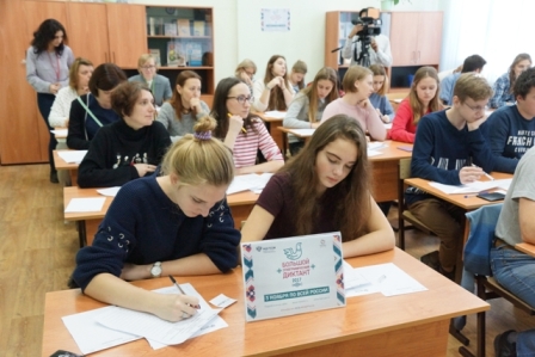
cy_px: 178
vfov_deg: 40.0
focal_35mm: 33
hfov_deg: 57.2
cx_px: 268
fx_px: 491
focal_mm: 22
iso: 2000
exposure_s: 1/100
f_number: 5
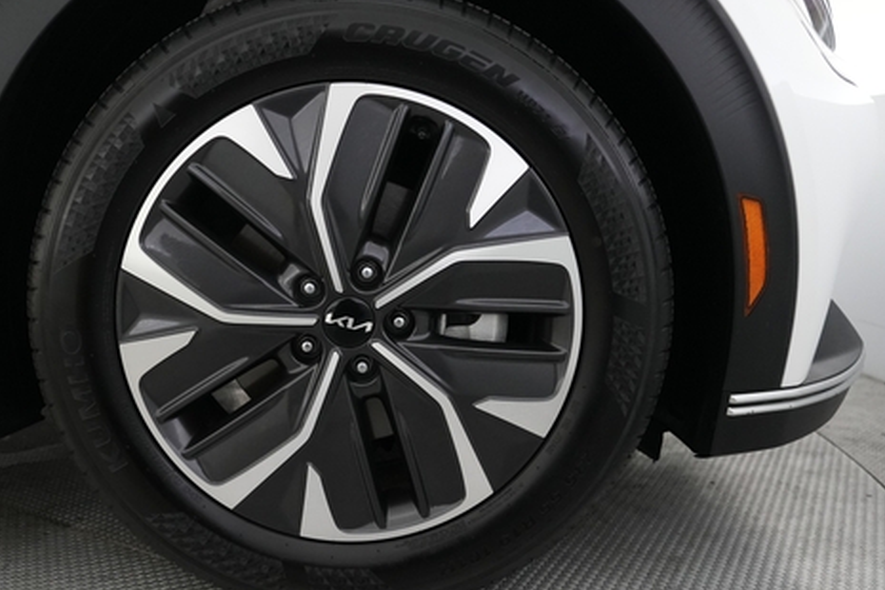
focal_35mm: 33
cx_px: 354
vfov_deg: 39.9
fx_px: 811
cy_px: 320
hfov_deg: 56.8
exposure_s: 1/160
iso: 4000
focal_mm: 24
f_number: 2.8
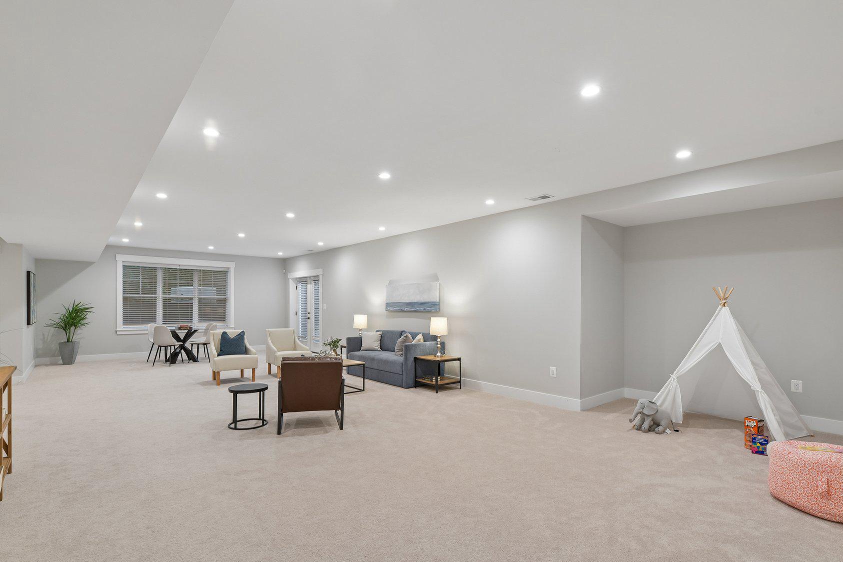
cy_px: 309
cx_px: 416
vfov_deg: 70.2
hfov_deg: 93.3
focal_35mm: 17
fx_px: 398
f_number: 8
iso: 400
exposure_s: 1/10
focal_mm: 14
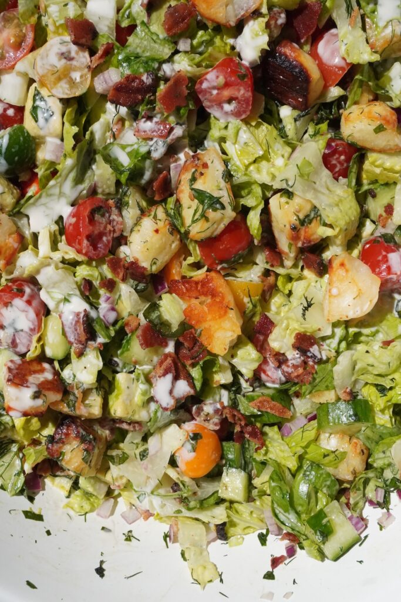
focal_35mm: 58
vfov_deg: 34.2
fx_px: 977
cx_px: 200
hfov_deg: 23.2
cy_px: 301
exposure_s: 1/4000
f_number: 14
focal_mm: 39
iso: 2500
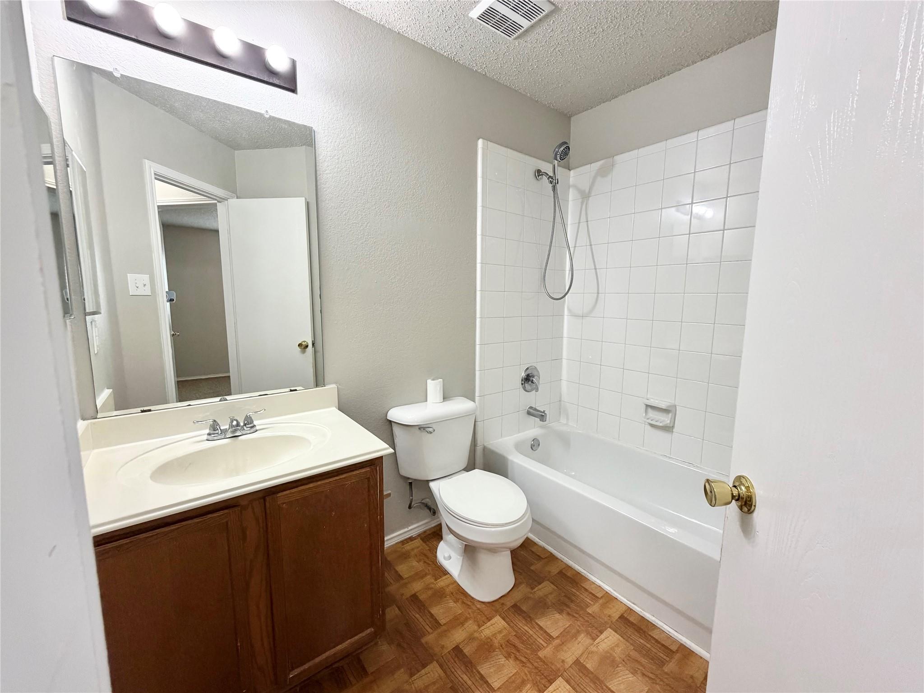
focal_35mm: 14
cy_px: 346
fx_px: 374
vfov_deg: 85.7
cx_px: 462
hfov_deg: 102.1
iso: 320
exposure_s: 1/120
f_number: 2.2
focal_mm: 2.22
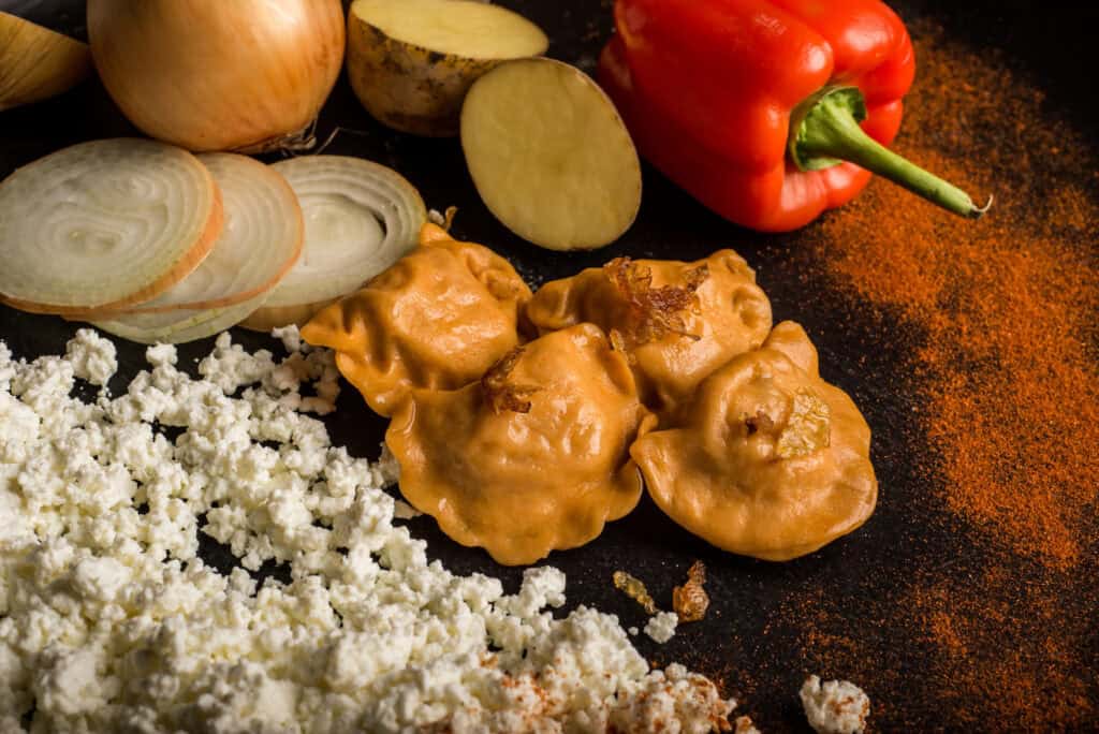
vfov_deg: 27.0
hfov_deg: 39.6
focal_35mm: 50
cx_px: 550
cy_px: 367
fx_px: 1527
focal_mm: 50
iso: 200
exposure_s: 1/200
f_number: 10
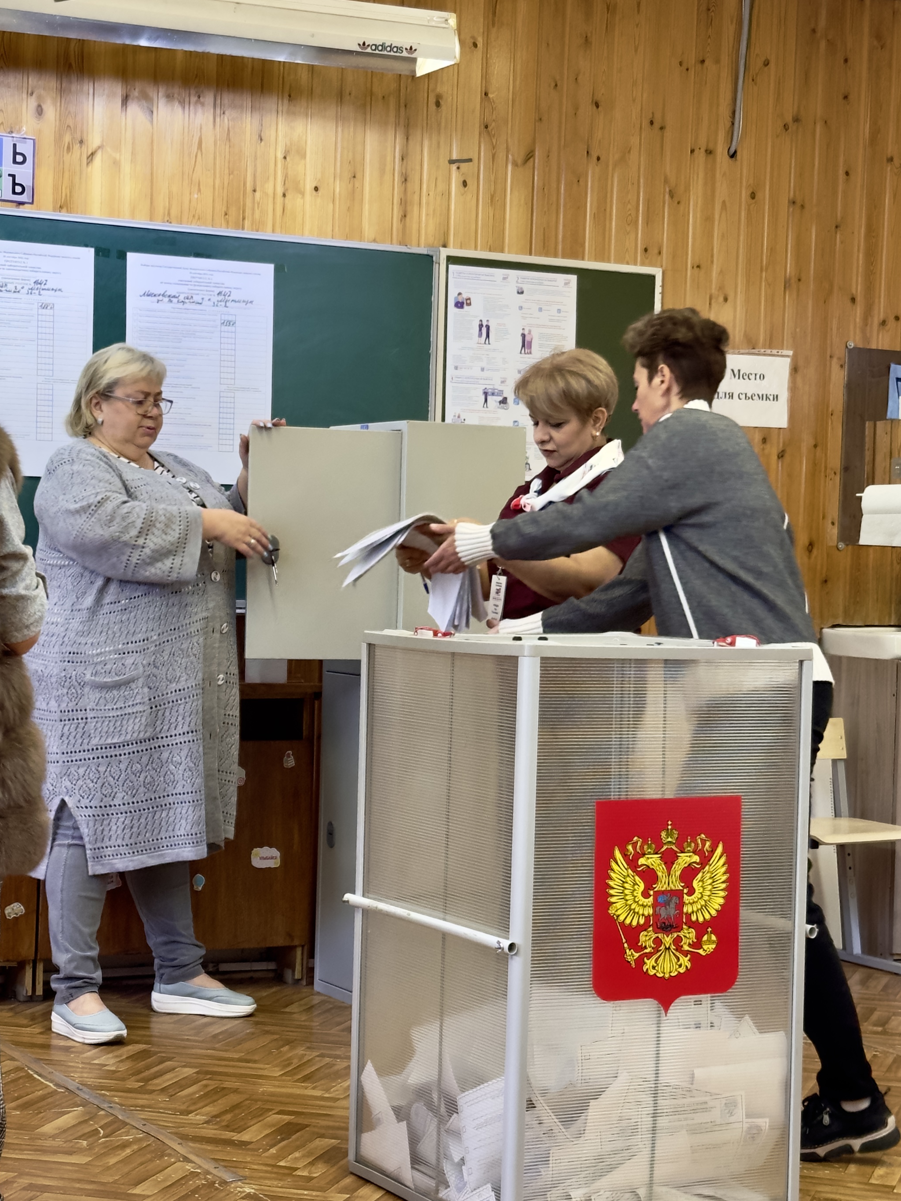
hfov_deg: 22.5
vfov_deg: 29.8
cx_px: 319
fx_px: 2256
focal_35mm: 65
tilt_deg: -0.2
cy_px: 525
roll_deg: -2.3
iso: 64
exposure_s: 1/50
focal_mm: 6.86
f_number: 1.78
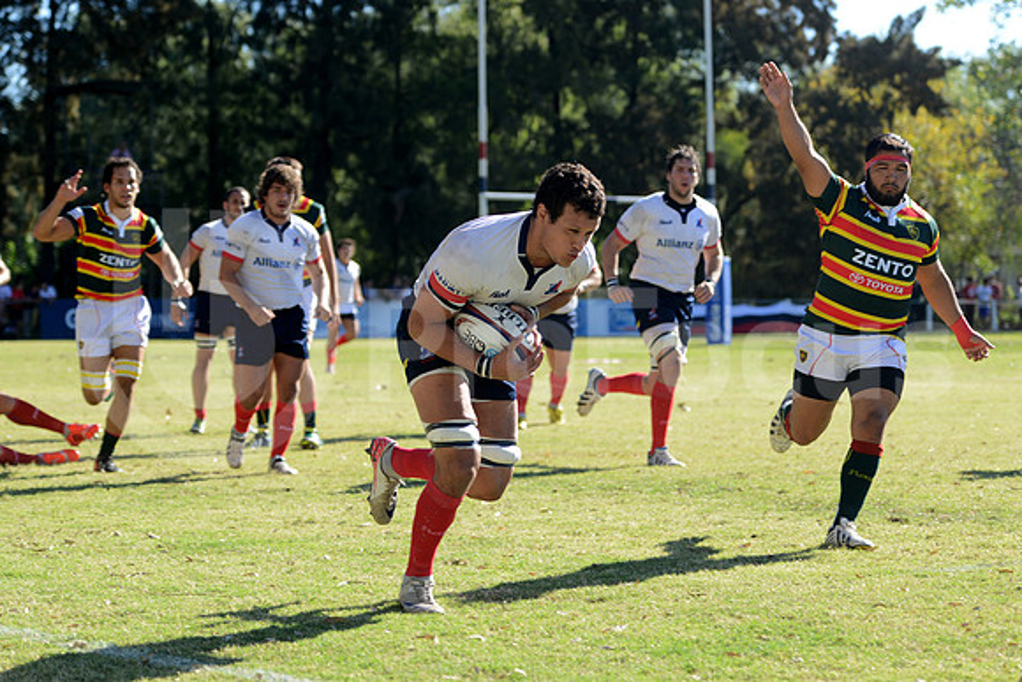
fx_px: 4117
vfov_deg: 9.5
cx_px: 511
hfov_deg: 14.2
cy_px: 341
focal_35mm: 145
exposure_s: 1/800
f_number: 4
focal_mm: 145
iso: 400
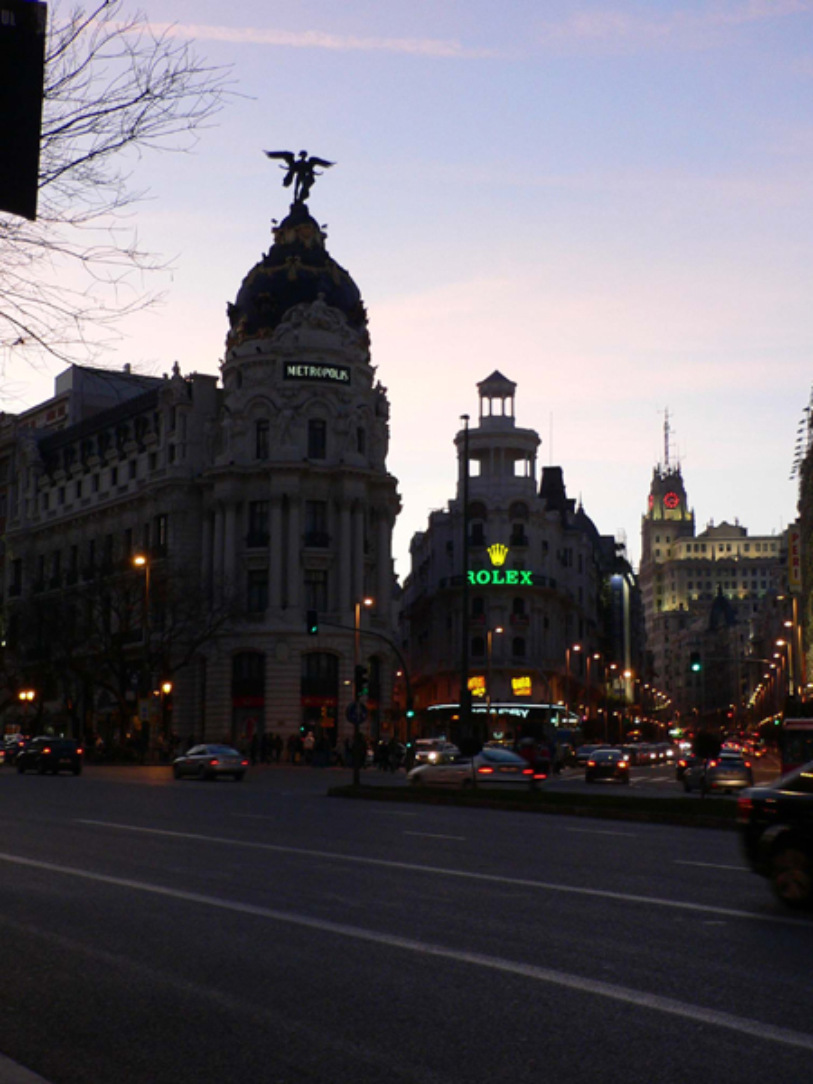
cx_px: 406
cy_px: 542
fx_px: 1660
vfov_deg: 36.2
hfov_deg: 27.5
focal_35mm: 53
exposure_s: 1/30
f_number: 2.8
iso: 100
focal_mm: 7
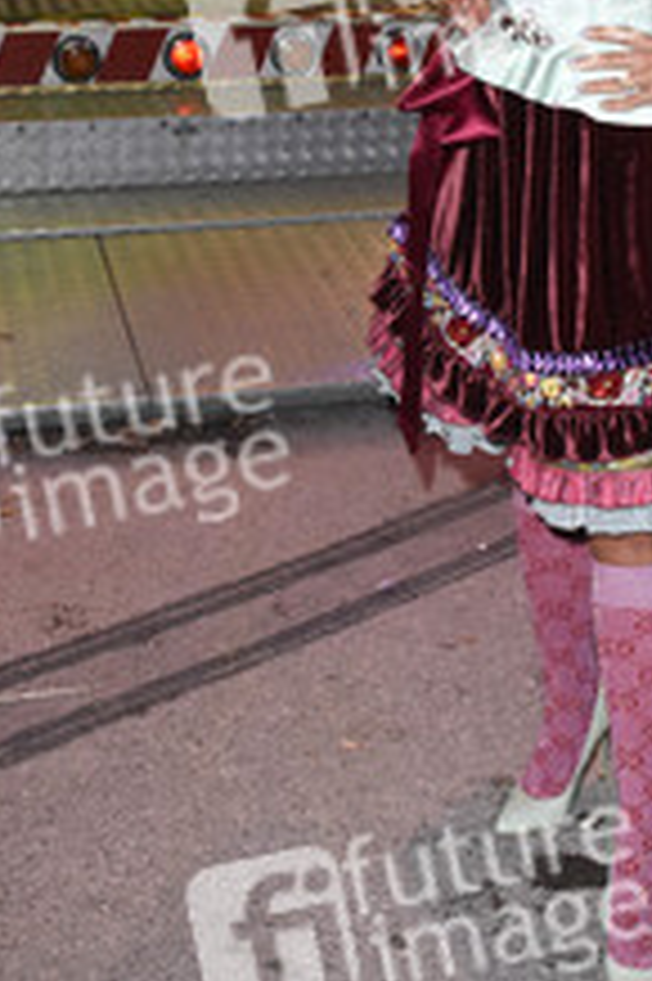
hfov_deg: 20.3
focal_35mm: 66
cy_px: 238
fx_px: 1796
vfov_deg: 30.0
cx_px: 549
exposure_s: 1/160
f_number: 9
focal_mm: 24
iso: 3200
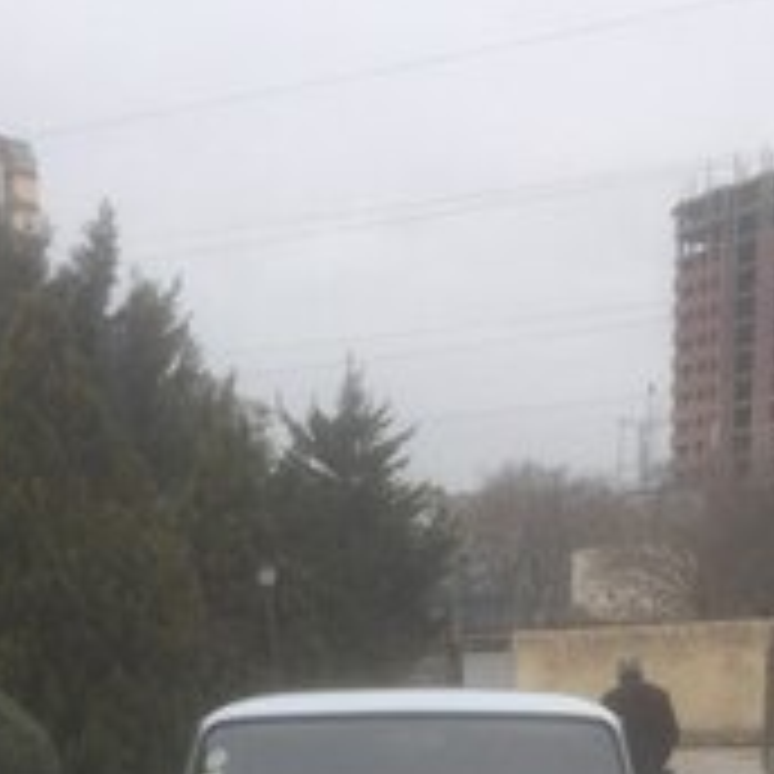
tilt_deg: -11.8
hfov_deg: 23.3
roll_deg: +0.9
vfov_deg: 20.6
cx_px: 274
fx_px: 1872
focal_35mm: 74
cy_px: 1089
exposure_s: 1/370
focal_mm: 4.15
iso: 32
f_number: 2.2
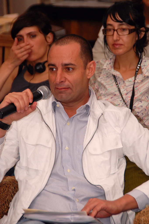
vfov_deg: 41.1
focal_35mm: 48
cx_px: 74
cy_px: 112
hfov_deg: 28.1
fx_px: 298
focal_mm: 32
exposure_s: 1/125
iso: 400
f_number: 4.2
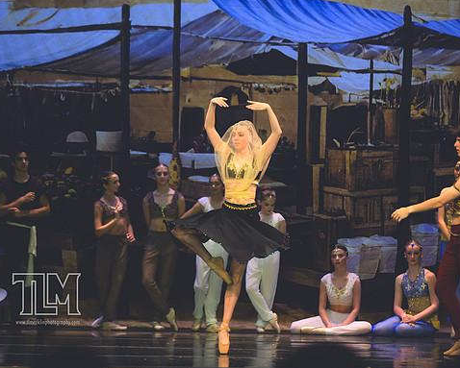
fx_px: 3487
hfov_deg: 7.5
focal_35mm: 256
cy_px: 184
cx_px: 256
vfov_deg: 6.0
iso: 1100
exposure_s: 1/500
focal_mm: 150
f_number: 2.8
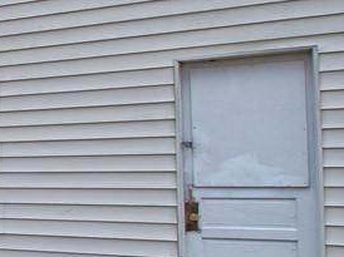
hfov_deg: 20.2
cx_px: -300
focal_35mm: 63
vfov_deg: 23.3
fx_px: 625
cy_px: 152
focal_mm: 11
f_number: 4.5
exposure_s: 1/500
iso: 100
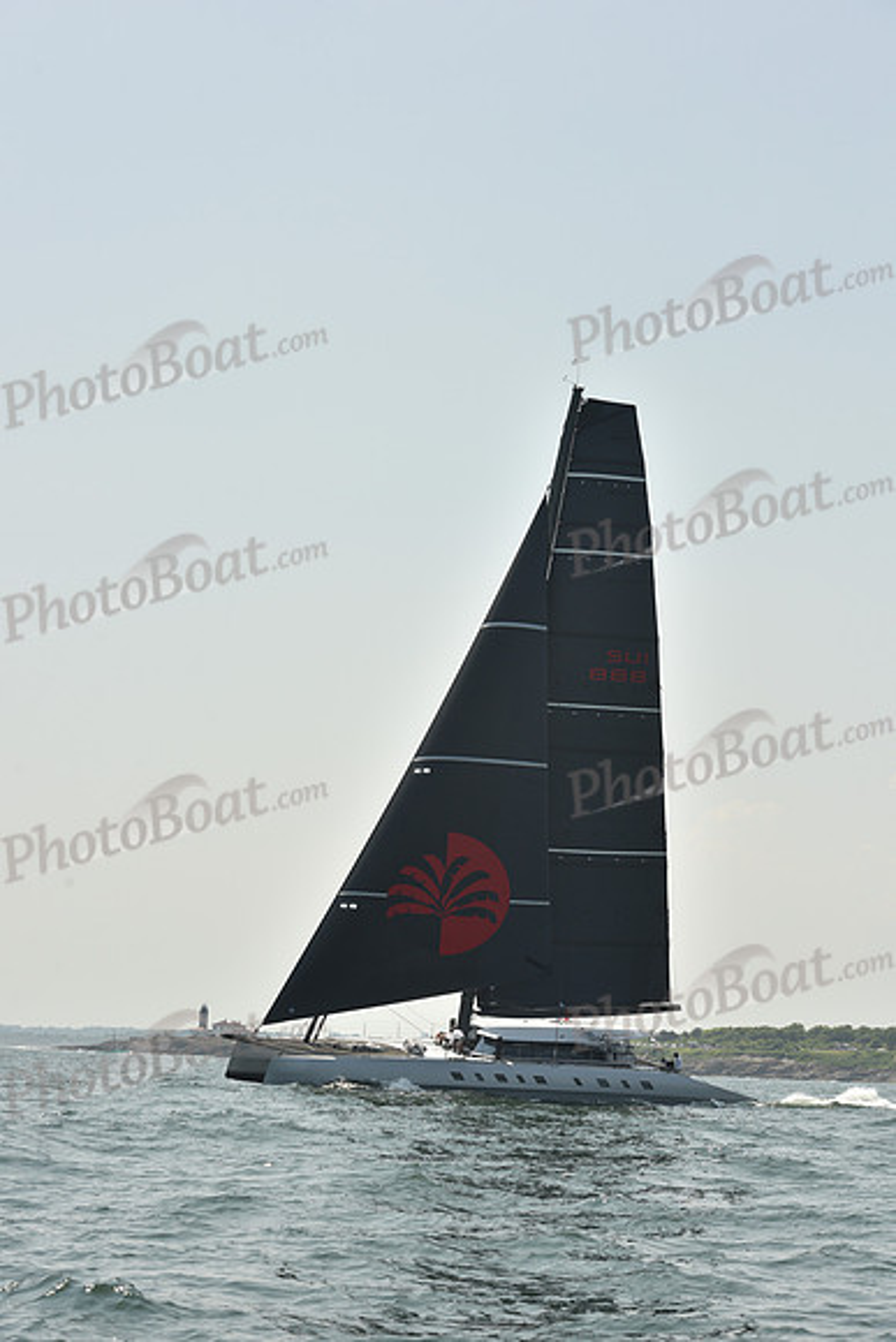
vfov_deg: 28.8
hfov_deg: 19.5
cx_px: 448
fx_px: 2612
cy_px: 671
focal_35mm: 70
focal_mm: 70
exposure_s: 1/800
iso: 250
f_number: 9
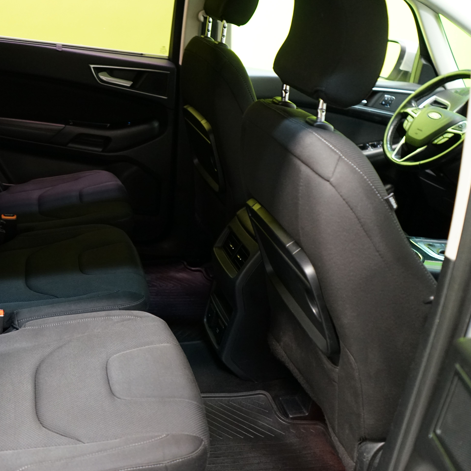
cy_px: 241
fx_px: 570
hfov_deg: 43.2
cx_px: 107
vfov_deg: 44.9
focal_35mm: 37
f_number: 3.5
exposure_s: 1/30
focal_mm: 28
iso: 2500
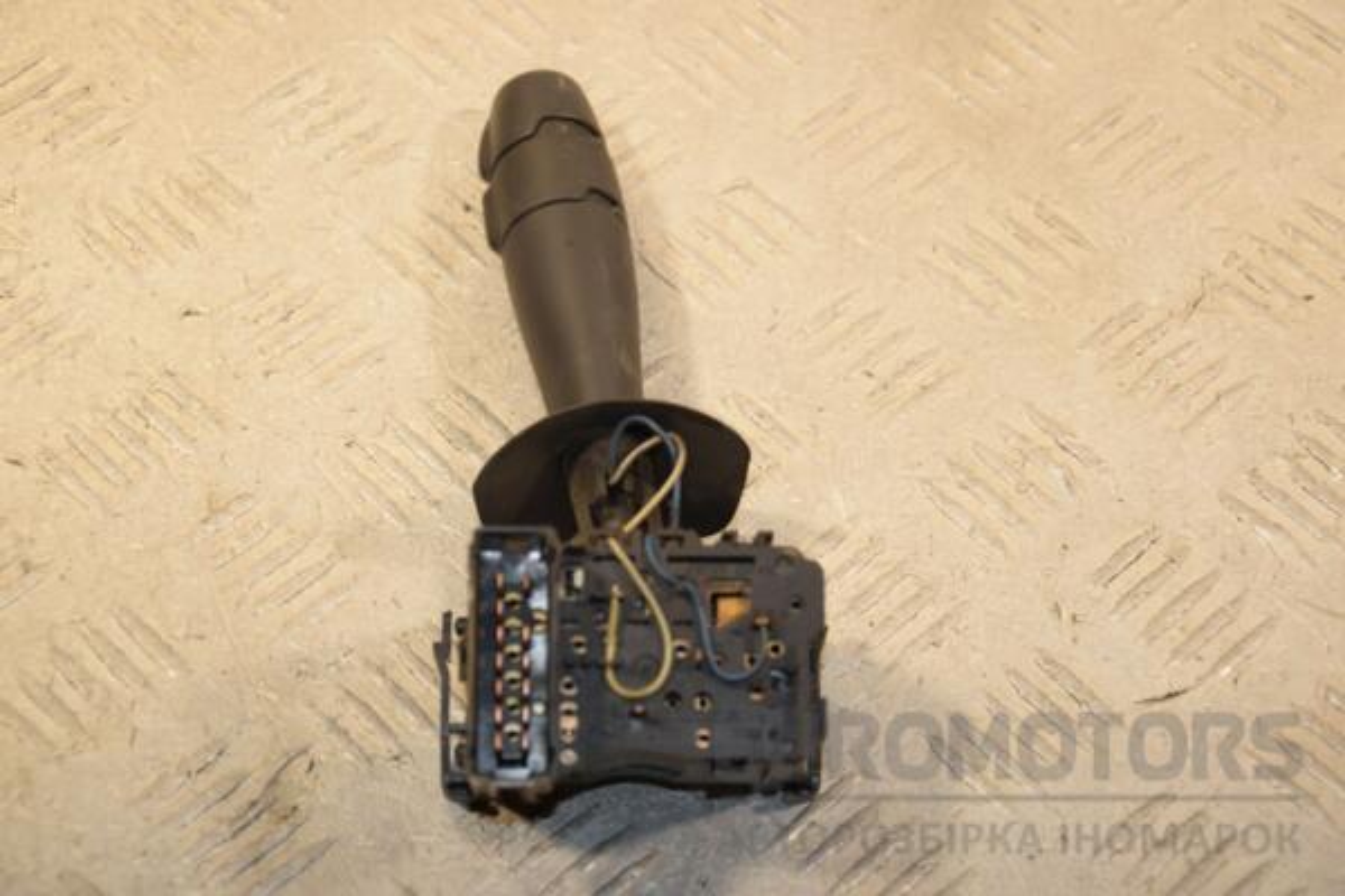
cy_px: 448
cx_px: 672
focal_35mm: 87
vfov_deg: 15.7
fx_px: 3250
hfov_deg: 23.4
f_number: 6.3
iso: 800
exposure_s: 1/200
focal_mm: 58
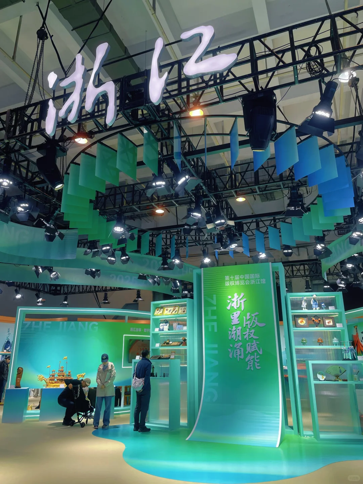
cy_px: 242
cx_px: 182
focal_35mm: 26
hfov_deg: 53.1
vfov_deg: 67.3
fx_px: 364
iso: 32
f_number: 1.6
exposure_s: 1/303
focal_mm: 4.2
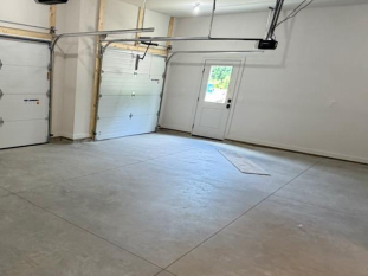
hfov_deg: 55.7
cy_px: 191
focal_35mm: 30
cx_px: 73
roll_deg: -3.5
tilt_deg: -19.2
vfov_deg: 45.8
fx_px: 319
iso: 400
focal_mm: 2.22
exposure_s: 1/60
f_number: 2.2
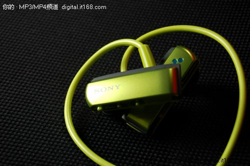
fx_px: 572
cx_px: 125
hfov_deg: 24.7
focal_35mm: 82
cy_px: 83
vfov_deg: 16.5
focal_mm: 55
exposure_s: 1/40
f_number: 5.6
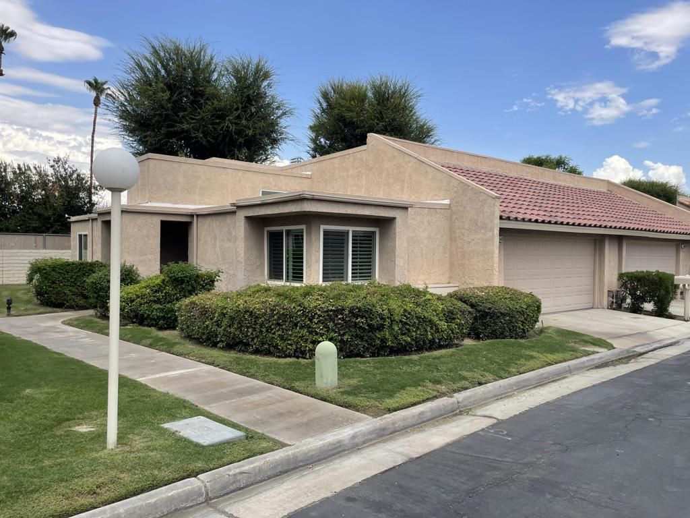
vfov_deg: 53.1
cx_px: 345
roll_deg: -1.1
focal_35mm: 26
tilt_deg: -0.7
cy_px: 259
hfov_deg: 67.3
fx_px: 518
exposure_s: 1/2212
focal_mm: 4.2
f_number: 1.6
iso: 32
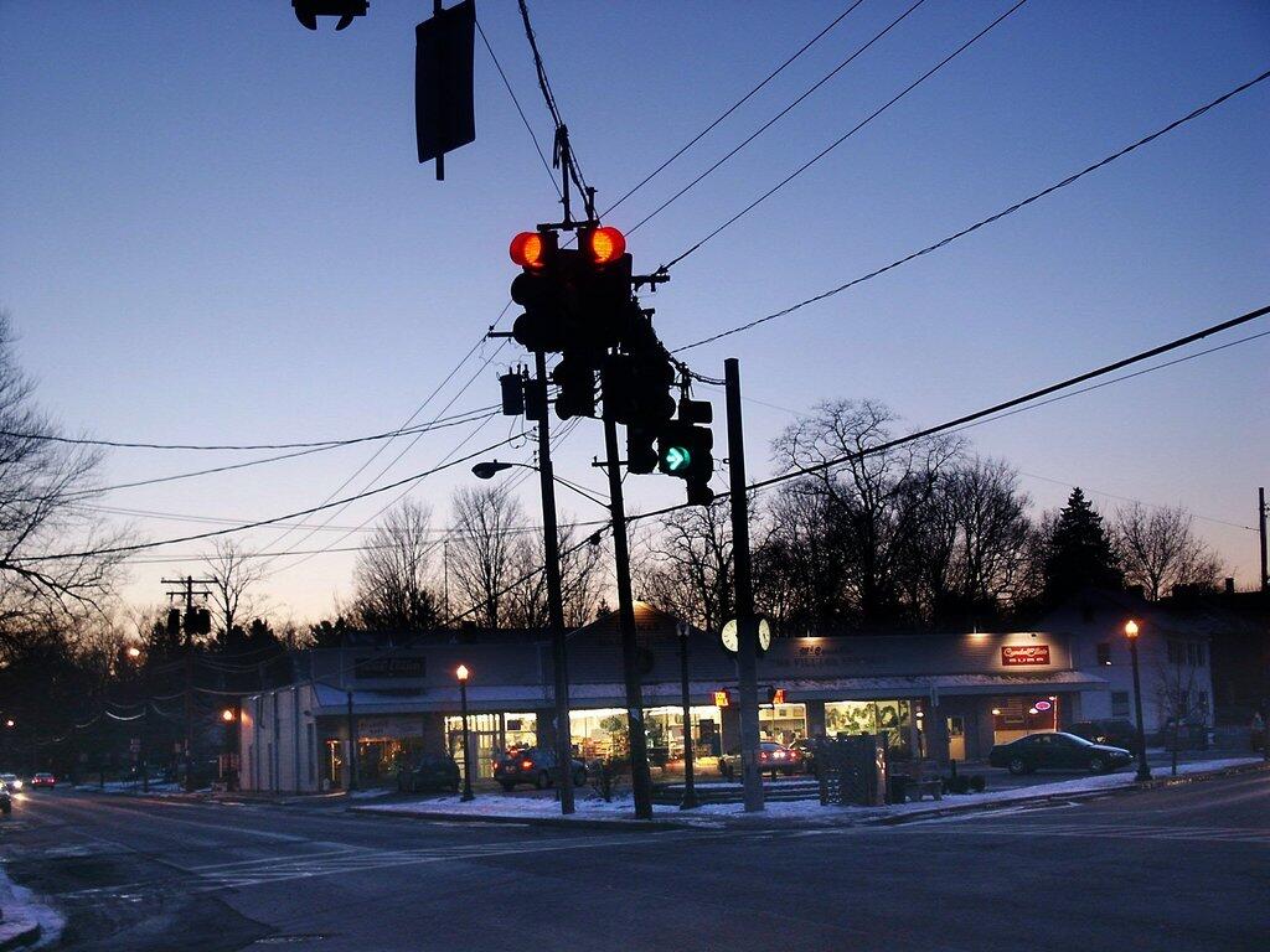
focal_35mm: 56
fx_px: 2055
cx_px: 635
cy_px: 476
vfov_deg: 26.1
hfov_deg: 34.3
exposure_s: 1/15
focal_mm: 11.59
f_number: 3.6
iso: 64
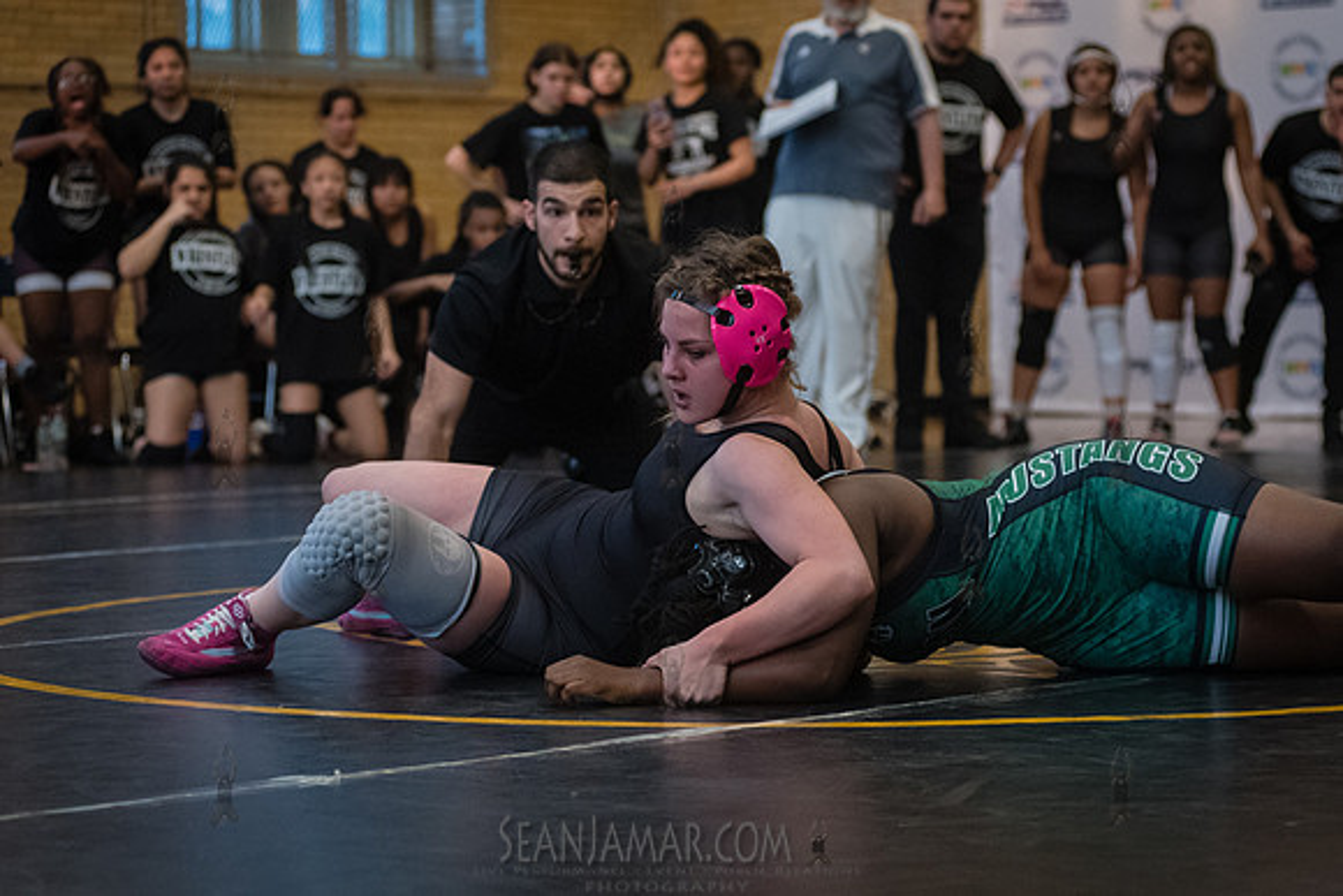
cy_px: 453
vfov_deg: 14.0
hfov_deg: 20.9
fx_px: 3648
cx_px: 750
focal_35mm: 98
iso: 5000
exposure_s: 1/400
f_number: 3.5
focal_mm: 80
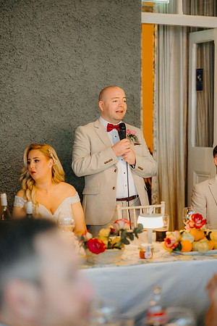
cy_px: 163
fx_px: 768
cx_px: 108
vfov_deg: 23.9
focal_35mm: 85
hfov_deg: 16.1
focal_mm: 85
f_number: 2
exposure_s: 1/200
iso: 1250
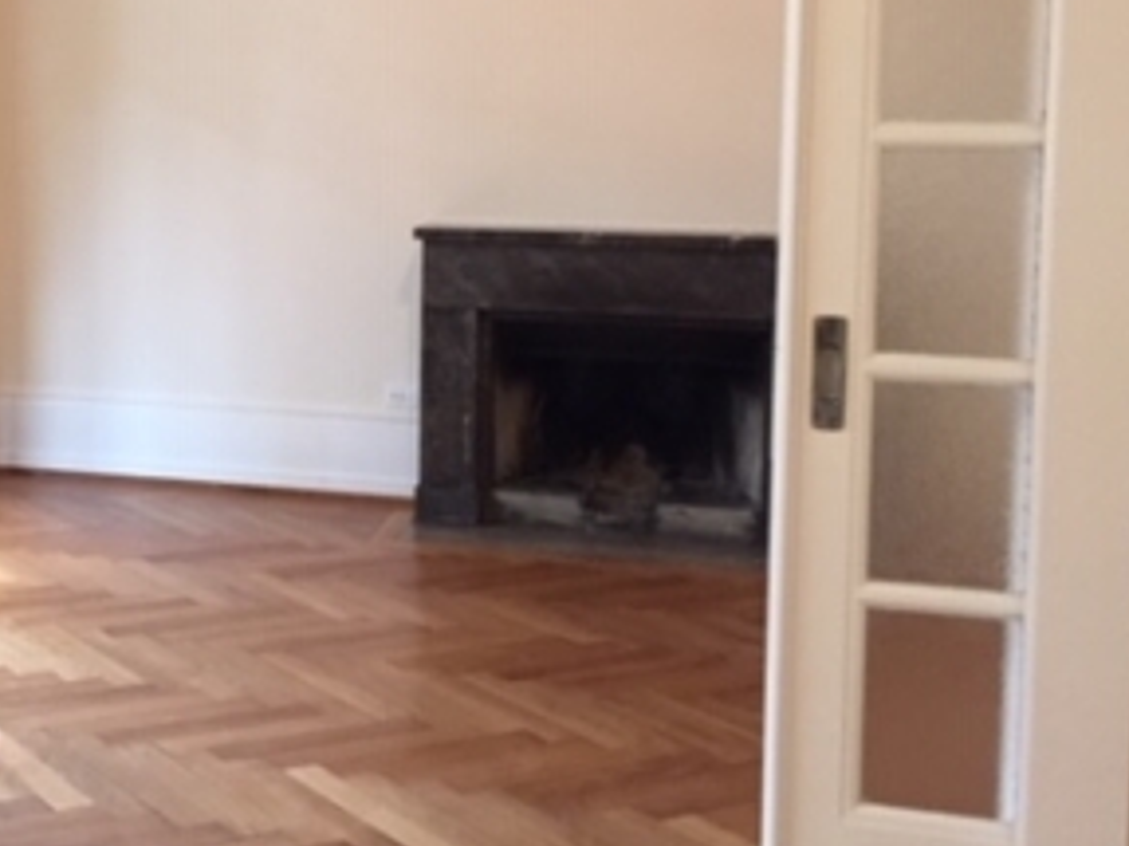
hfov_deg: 30.8
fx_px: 1923
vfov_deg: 24.7
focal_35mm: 59
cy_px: 272
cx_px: 59
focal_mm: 4.15
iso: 200
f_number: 2.2
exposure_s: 1/33
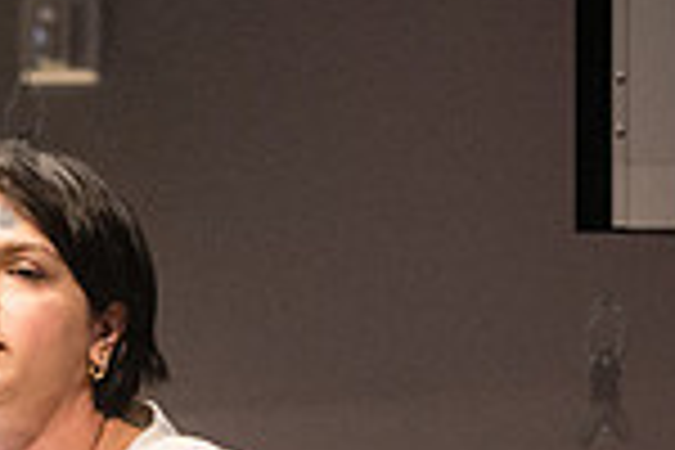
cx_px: 22
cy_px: 583
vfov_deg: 3.2
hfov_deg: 4.7
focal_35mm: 434
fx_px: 8137
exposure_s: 1/250
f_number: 4.5
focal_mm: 112
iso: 6400
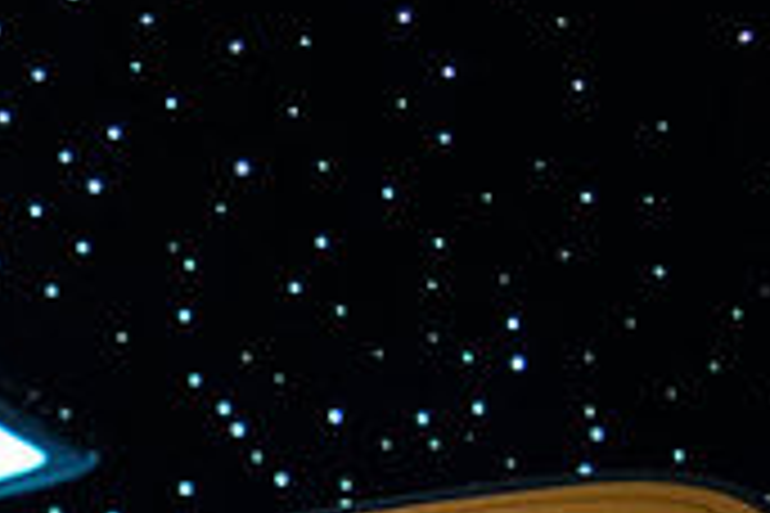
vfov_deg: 8.2
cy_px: 902
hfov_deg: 11.6
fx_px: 3465
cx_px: -698
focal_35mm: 162
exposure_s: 1/60
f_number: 3.5
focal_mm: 18
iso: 3200
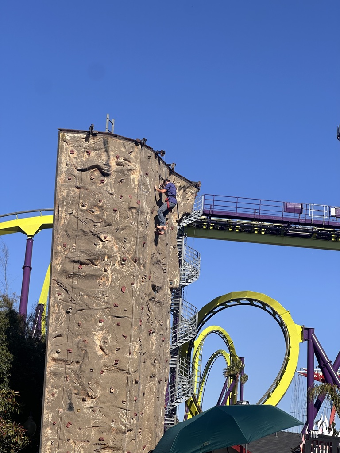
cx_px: 170
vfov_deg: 25.3
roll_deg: -3.8
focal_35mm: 77
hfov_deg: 19.1
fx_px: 1008
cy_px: 226
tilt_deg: +15.6
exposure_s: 1/881
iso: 32
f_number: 2.8
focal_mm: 9
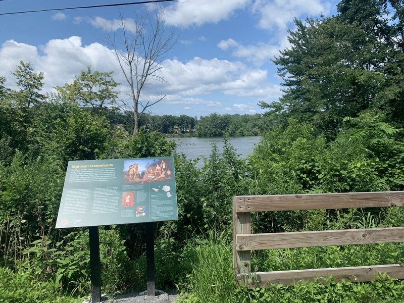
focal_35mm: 26
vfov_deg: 53.1
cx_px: 202
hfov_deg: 67.3
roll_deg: -0.2
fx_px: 303
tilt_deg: -5.2
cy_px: 152
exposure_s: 1/2033
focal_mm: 4.25
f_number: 1.8
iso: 25
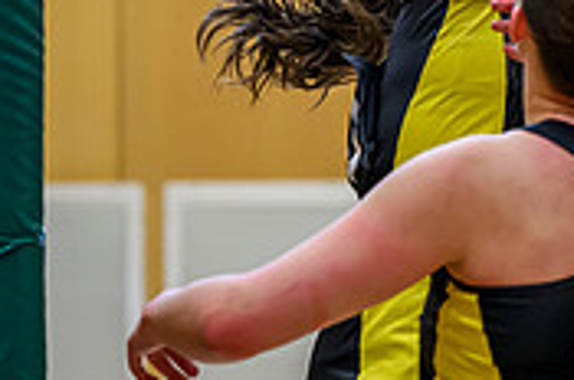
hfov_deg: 4.1
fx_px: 7942
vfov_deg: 2.7
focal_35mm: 499
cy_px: -251
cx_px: 785
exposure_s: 1/800
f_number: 3.2
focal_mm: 130
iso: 4000
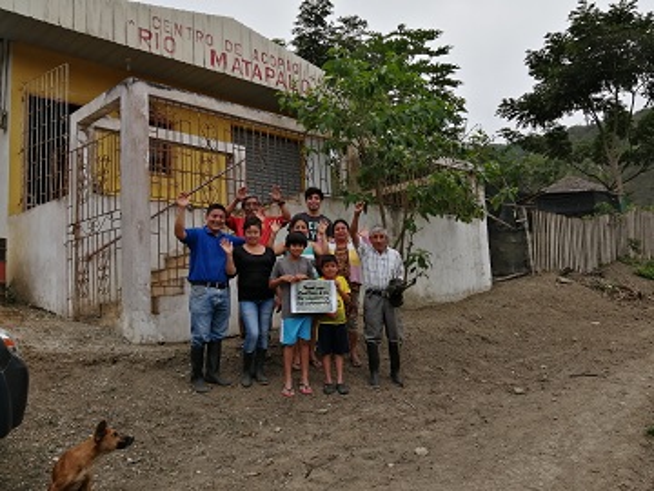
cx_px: 327
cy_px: 246
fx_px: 605
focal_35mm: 32
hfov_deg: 56.8
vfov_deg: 44.2
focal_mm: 3.62
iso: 50
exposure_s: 1/824
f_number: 1.8
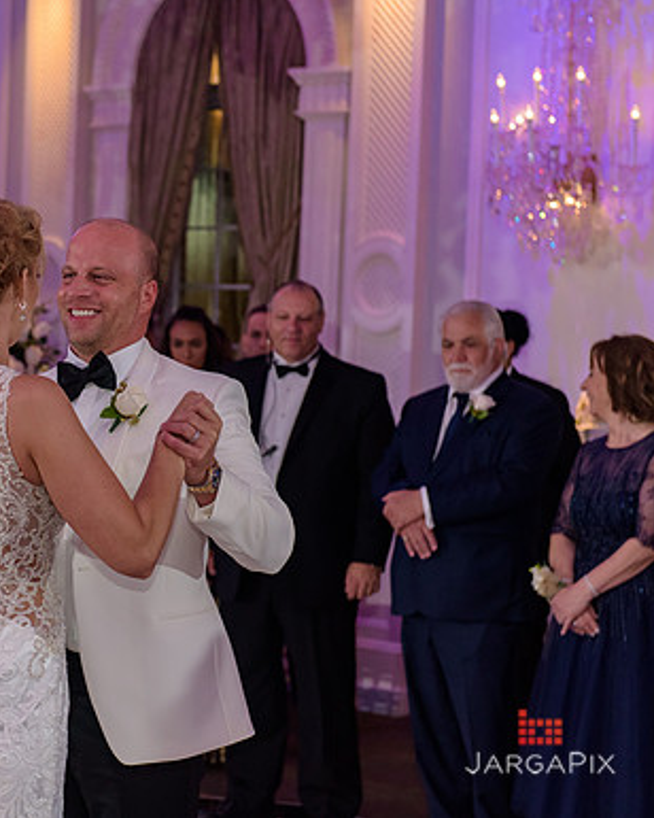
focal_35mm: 99
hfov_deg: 15.4
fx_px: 2395
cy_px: 409
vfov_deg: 19.4
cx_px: 53
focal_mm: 70
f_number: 3.2
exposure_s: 1/125
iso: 1600
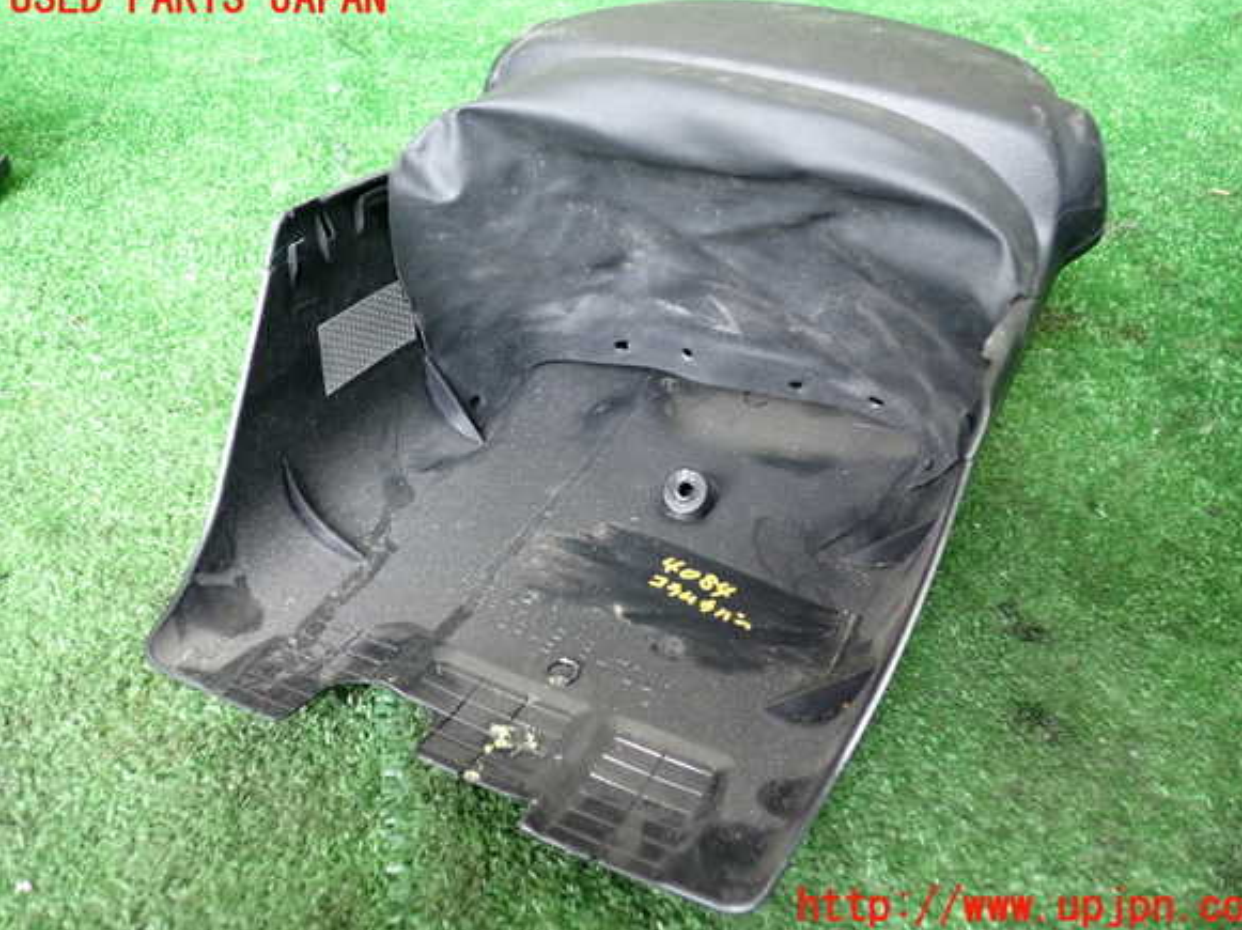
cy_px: 453
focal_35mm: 31
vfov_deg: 45.4
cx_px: 639
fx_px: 1112
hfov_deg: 58.4
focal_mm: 5.4
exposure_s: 1/30
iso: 320
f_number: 2.3
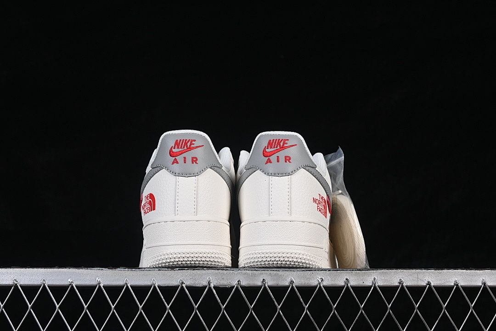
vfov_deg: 18.2
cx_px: 248
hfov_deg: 27.0
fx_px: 1033
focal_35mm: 75
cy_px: 166
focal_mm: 50
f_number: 8
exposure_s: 1/80
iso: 160
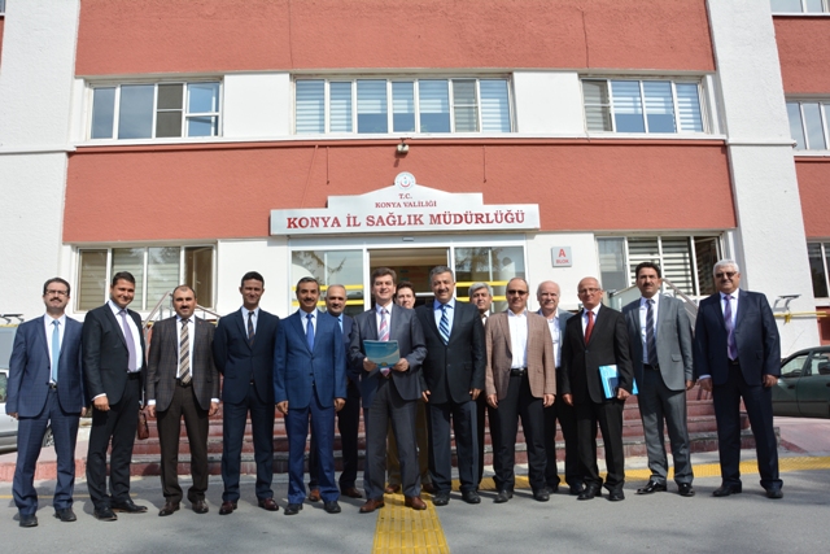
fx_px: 623
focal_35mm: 27
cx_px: 415
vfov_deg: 48.0
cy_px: 277
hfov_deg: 67.4
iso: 200
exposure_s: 1/250
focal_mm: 18
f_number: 8
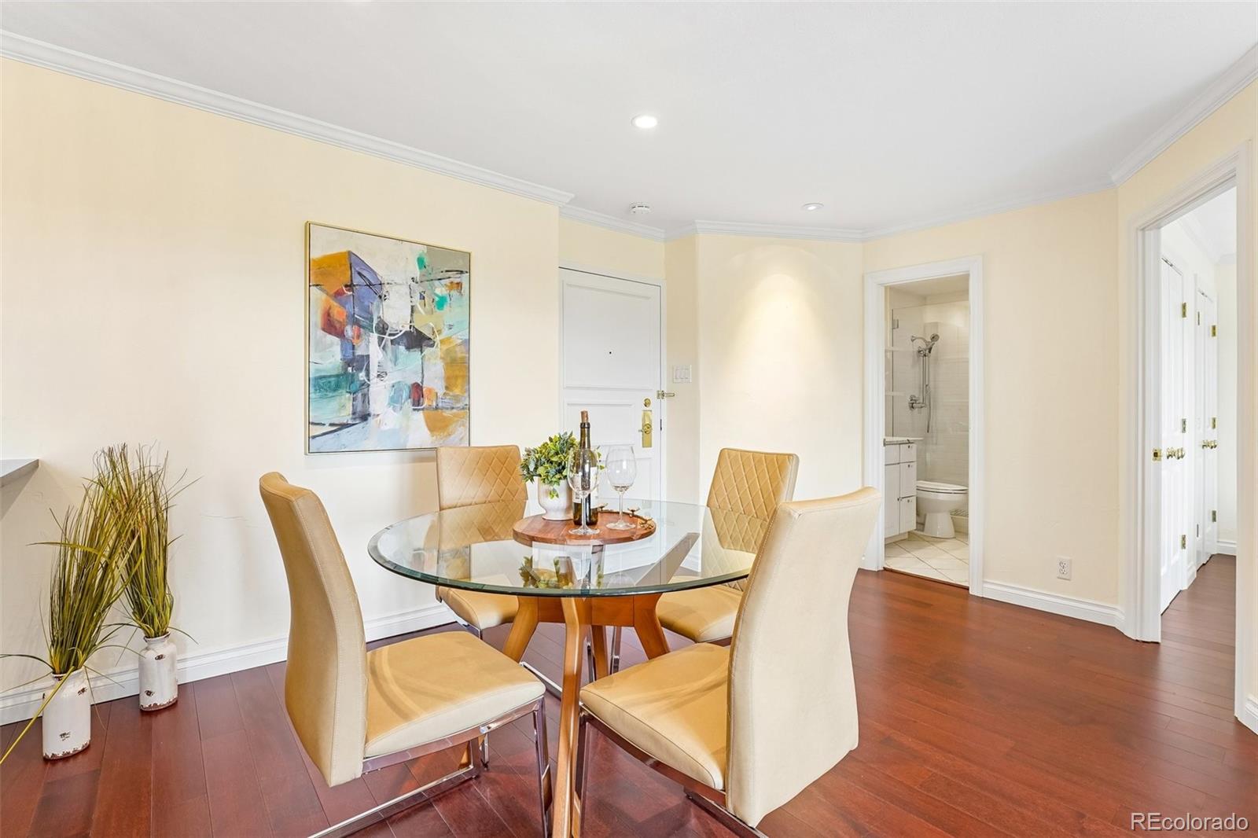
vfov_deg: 74.1
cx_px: 629
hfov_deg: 97.1
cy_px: 419
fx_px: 555
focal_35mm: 16
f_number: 8
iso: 400
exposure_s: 1/13
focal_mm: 15.9
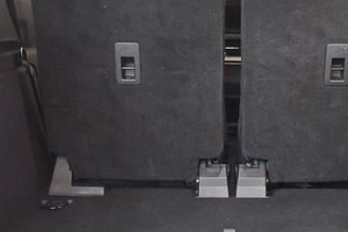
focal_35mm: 70
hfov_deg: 28.7
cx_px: 233
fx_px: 676
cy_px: 68
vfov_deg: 19.3
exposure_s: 1/60
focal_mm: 24
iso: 10000
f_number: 3.8
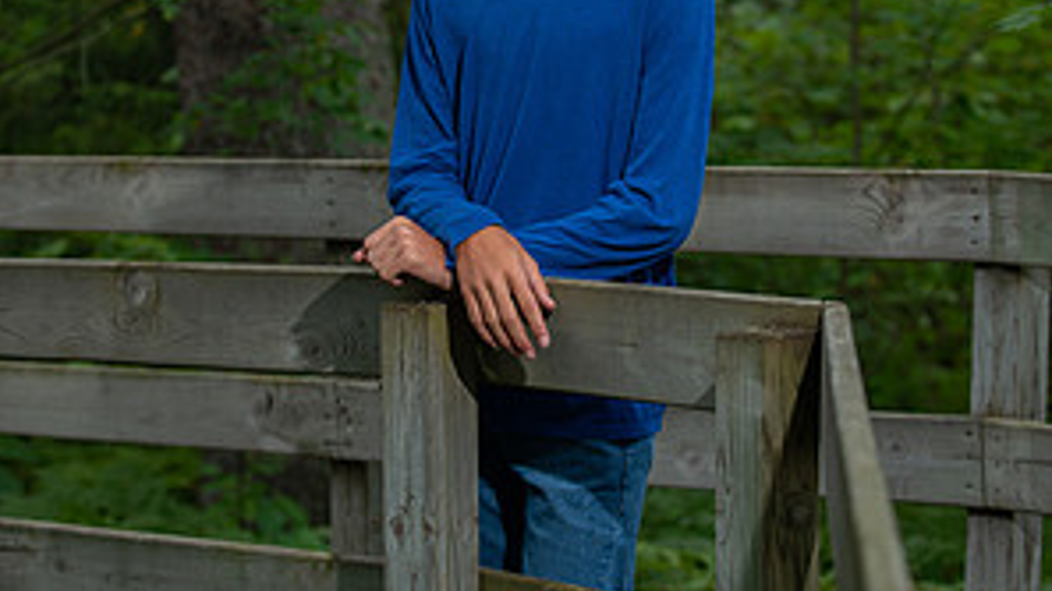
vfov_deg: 10.2
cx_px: 528
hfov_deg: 18.0
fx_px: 3319
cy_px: 237
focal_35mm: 119
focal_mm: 75
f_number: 3.5
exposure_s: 1/200
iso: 100
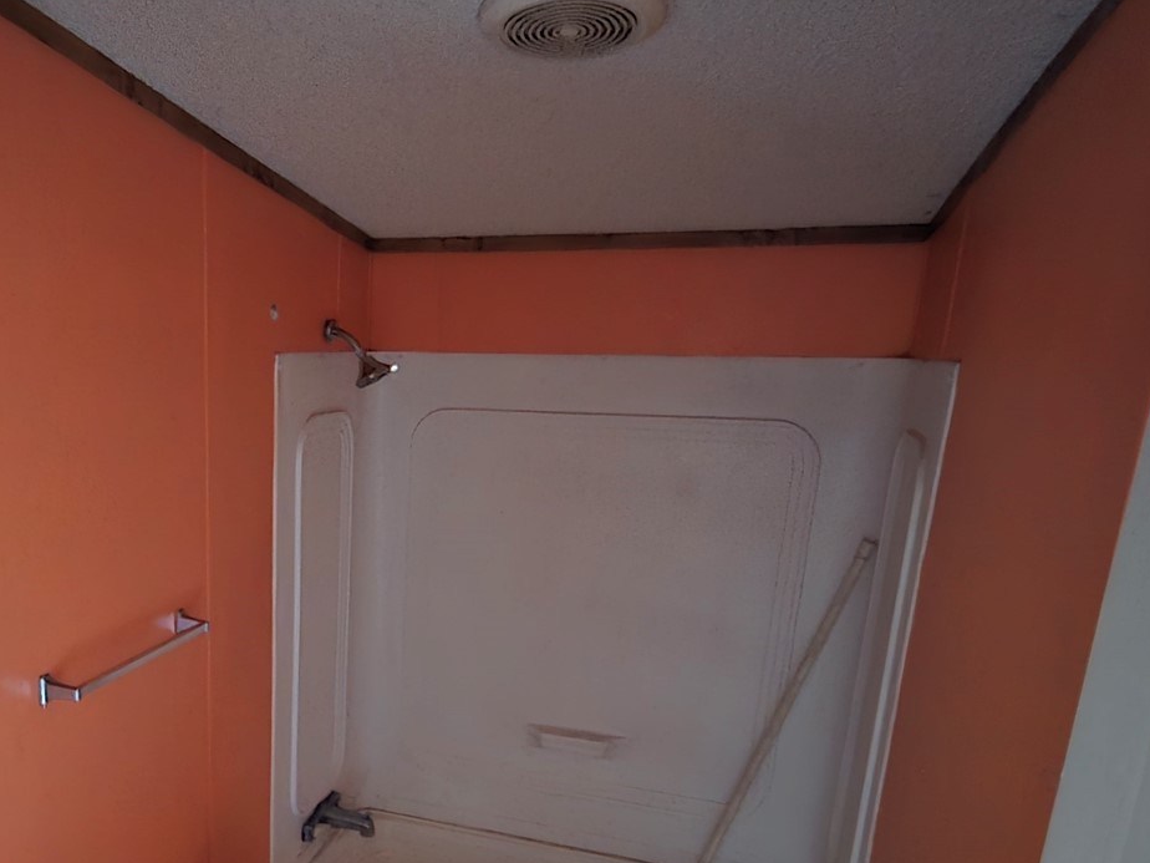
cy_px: 616
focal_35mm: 27
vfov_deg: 49.8
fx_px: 897
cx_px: 297
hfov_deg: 61.9
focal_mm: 2.2
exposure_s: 1/8
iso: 1000
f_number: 2.2
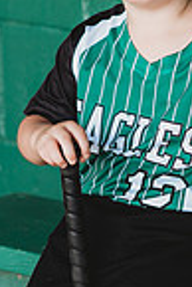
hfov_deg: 5.2
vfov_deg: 7.8
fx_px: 2107
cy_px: 222
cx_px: 148
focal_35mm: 264
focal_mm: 85
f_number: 2.8
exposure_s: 1/250
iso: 320
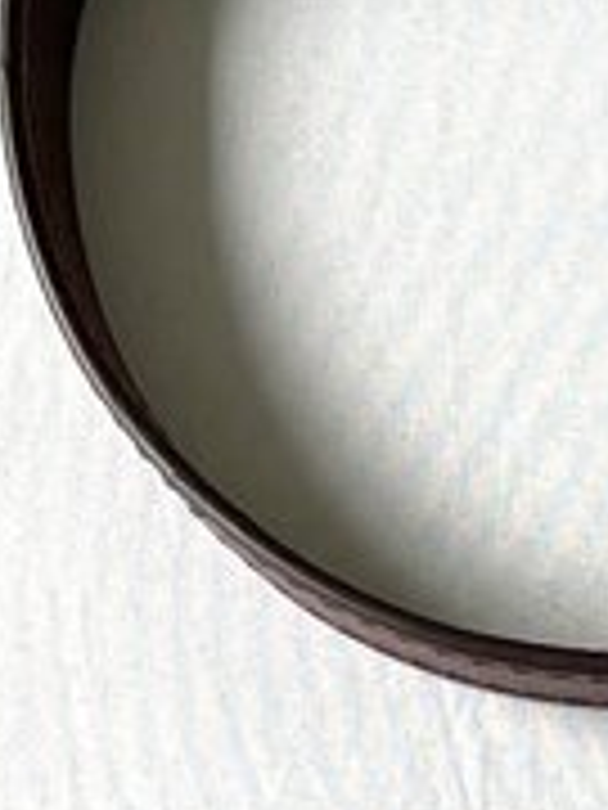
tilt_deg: -83.4
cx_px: 1860
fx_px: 4520
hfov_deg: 6.9
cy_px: 1748
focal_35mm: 193
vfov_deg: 9.4
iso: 32
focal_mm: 5.1
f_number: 1.6
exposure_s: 1/122
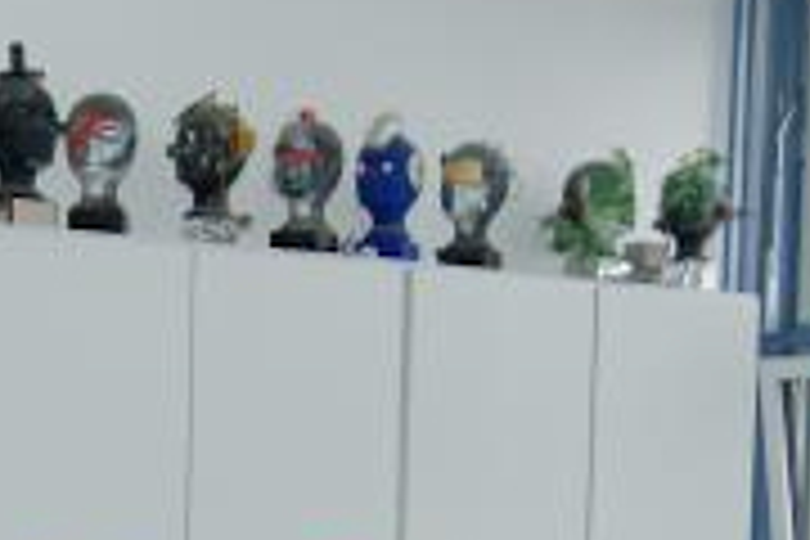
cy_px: 670
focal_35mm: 99
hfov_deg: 20.2
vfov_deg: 13.4
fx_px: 2227
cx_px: 76
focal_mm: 22
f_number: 4.5
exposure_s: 1/80
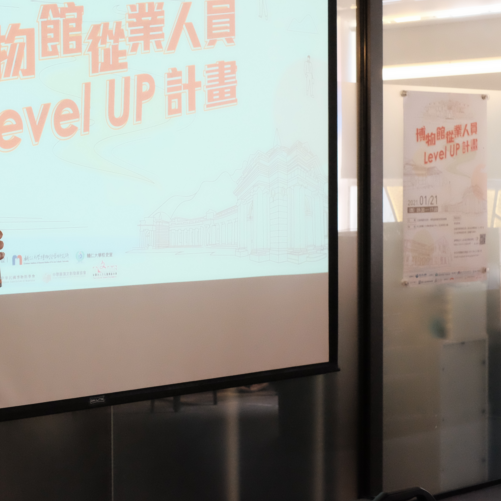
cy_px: 212
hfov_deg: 21.6
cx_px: 99
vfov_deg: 21.9
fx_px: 1294
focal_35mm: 79
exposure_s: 1/500
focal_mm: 35
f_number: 4.5
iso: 6400
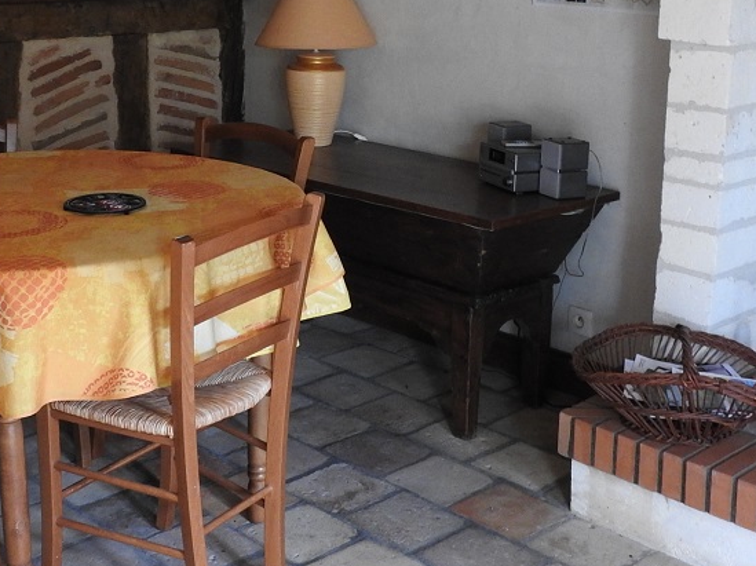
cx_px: 288
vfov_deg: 25.8
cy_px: 145
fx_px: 1222
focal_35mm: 56
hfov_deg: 34.2
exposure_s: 1/20
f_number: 4
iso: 400
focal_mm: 5.4
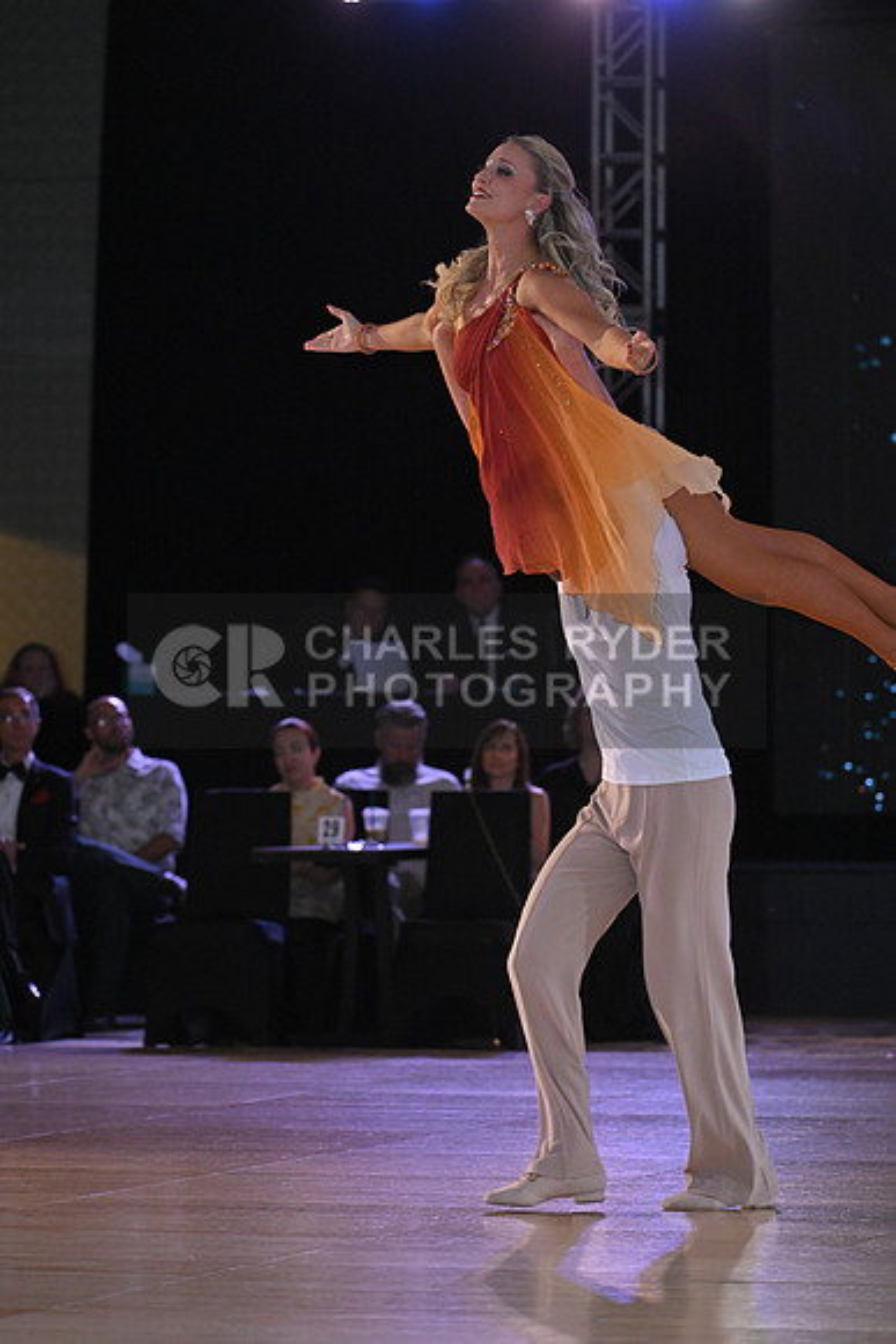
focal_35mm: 170
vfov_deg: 12.1
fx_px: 6342
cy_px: 672
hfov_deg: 8.1
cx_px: 448
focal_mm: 170
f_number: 5
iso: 3200
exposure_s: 1/400
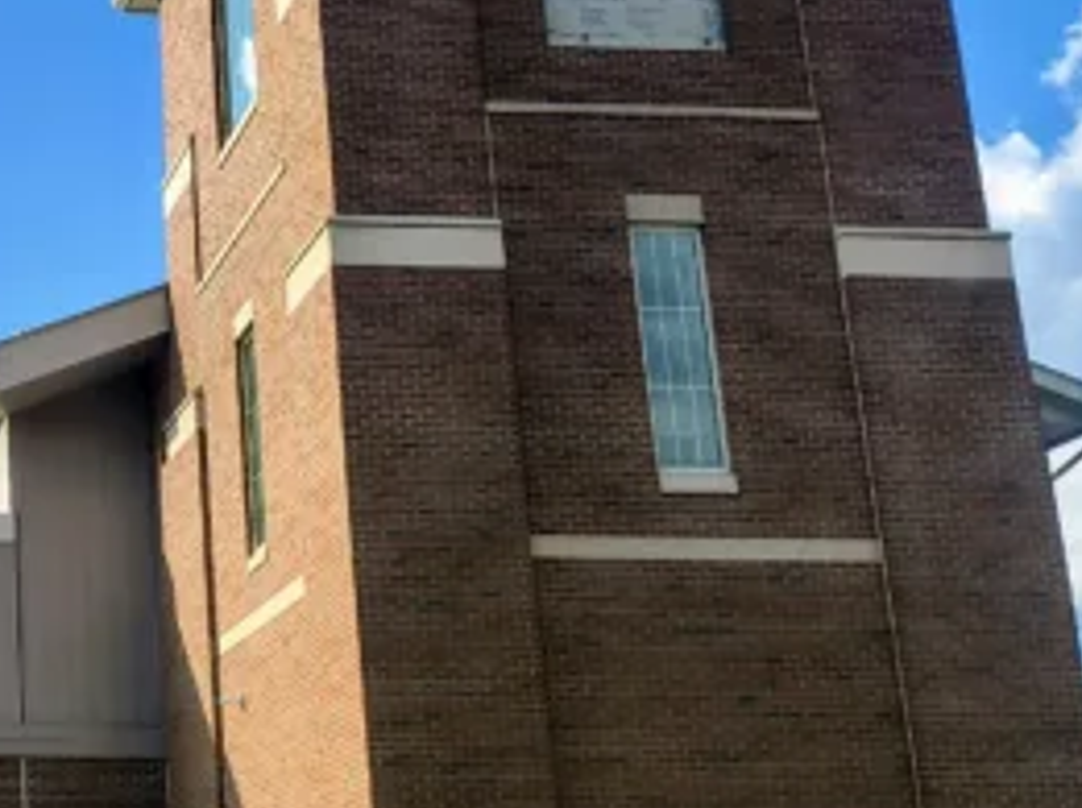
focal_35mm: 64
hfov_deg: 27.3
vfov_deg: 22.8
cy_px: 497
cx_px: -164
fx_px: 1998
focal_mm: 4.68
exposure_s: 1/863
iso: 100
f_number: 1.7
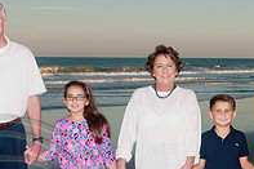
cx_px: 230
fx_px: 684
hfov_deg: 20.6
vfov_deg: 14.0
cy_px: 119
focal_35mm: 97
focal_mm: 22
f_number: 8
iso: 100
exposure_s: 1/160
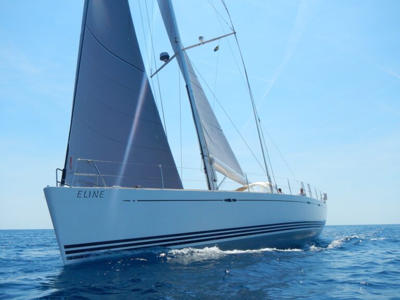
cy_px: 150
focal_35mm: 33
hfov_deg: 55.4
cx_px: 200
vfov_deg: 42.9
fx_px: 381
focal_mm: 5.9
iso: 125
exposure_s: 1/400
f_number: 7.9
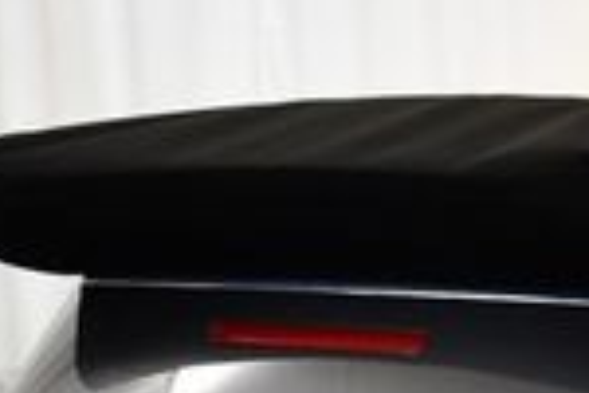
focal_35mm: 213
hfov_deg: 9.5
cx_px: 789
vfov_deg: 6.4
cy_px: 515
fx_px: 3485
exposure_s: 1/125
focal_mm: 25
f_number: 4
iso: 900
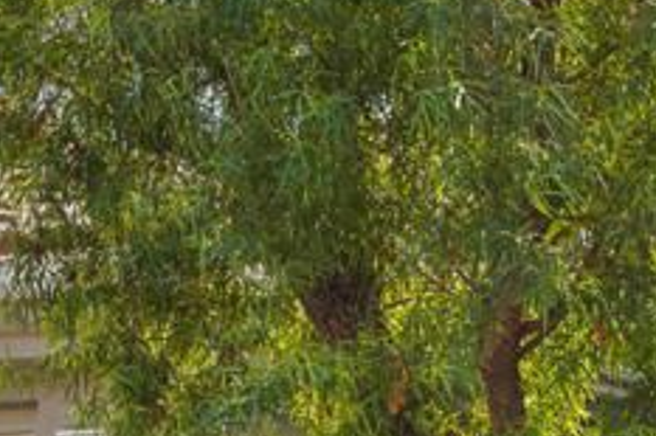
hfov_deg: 14.2
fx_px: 2640
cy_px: 561
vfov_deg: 9.3
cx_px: 403
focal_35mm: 145
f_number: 8
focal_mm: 33
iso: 100
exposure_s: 1/160
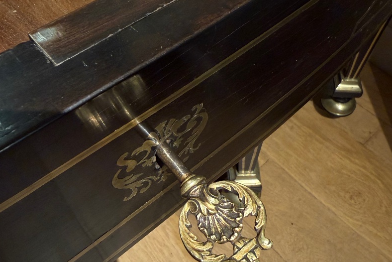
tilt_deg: -53.4
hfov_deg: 50.6
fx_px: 414
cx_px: 211
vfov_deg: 35.1
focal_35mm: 38
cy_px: 131
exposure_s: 1/50
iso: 200
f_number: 2.2
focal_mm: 2.22
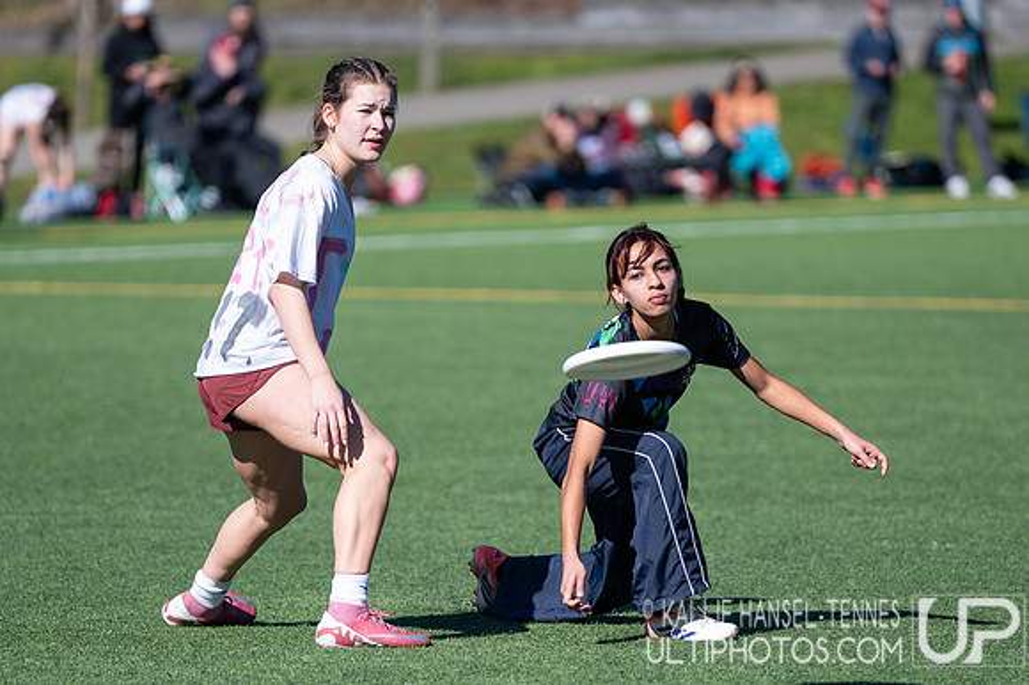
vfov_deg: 4.0
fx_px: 9765
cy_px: 526
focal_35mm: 342
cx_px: 550
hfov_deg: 6.0
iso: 100
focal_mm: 200
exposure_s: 1/2000
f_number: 2.8
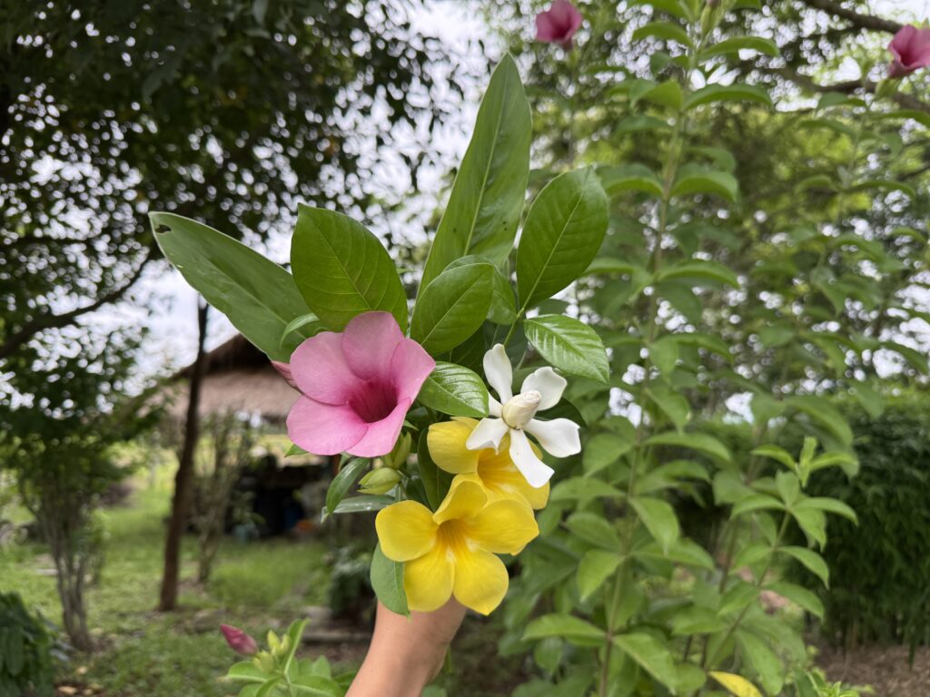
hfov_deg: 71.6
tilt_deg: +7.9
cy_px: 348
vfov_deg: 56.8
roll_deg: -1.3
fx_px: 645
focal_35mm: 24
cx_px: 465
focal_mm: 6.76
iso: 100
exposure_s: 1/708
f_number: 1.78
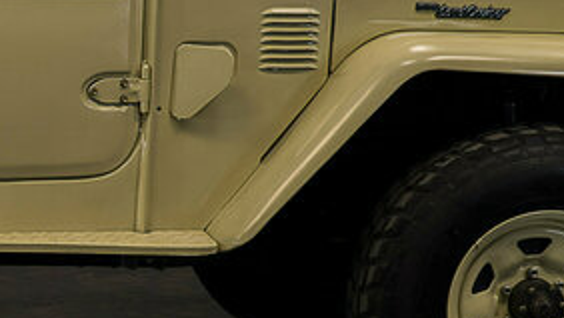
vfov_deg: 8.3
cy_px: 202
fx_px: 2200
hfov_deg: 13.7
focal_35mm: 147
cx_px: -304
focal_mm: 33
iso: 250
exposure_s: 1/2.5
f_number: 8
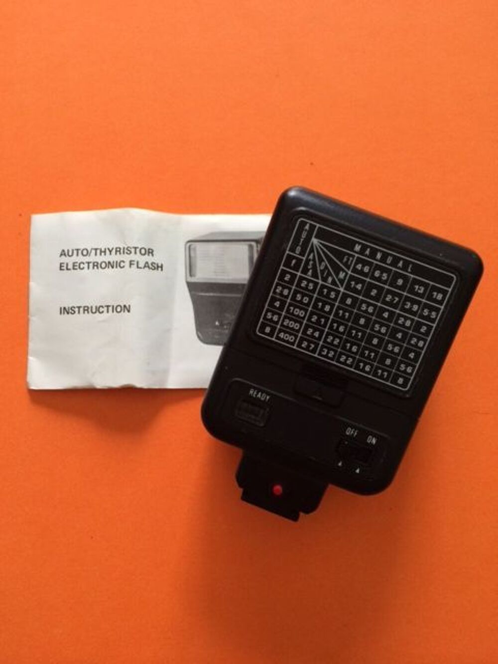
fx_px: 575
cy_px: 332
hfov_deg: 46.8
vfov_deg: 60.0
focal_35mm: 30
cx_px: 249
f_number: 2.2
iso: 100
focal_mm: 4.12
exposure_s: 1/30
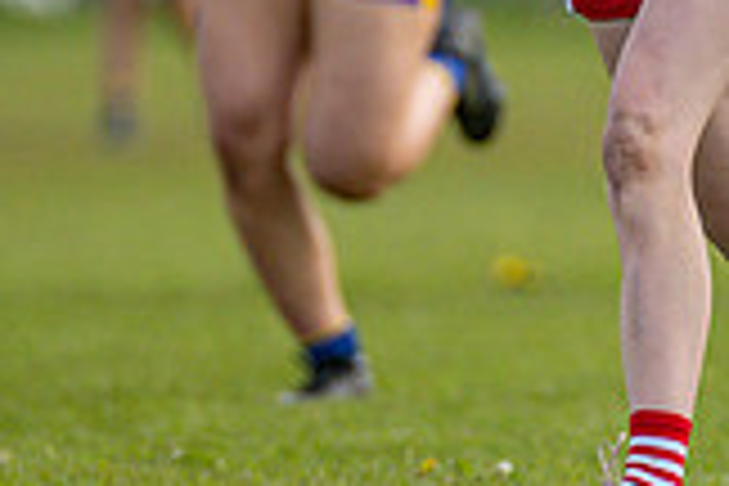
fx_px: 30757
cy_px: -78
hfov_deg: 1.4
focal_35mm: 1519
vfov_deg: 0.9
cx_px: 769
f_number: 2.8
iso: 280
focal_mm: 300
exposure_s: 1/6400
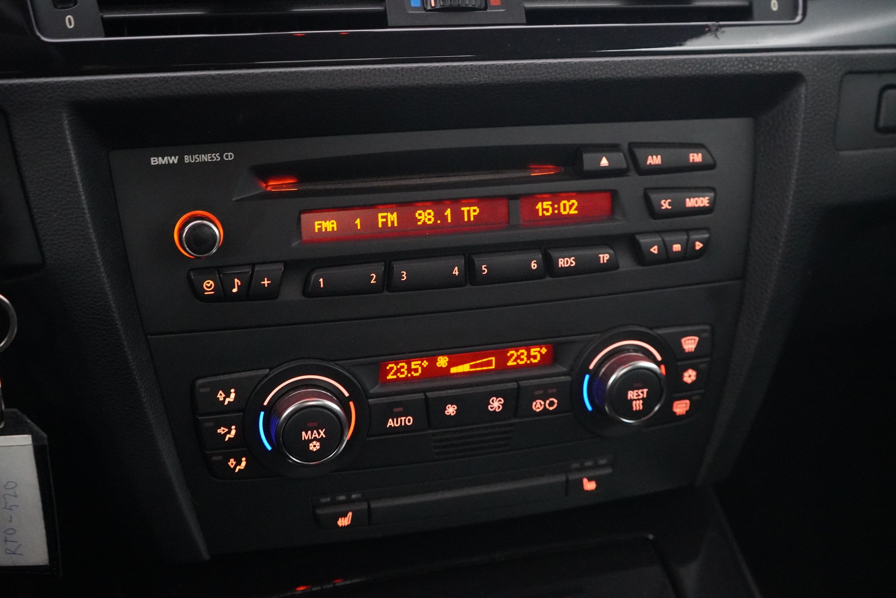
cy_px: 299
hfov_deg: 46.4
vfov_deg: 31.9
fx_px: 1045
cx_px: 448
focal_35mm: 42
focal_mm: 28
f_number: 3.5
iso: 6400
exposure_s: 1/13
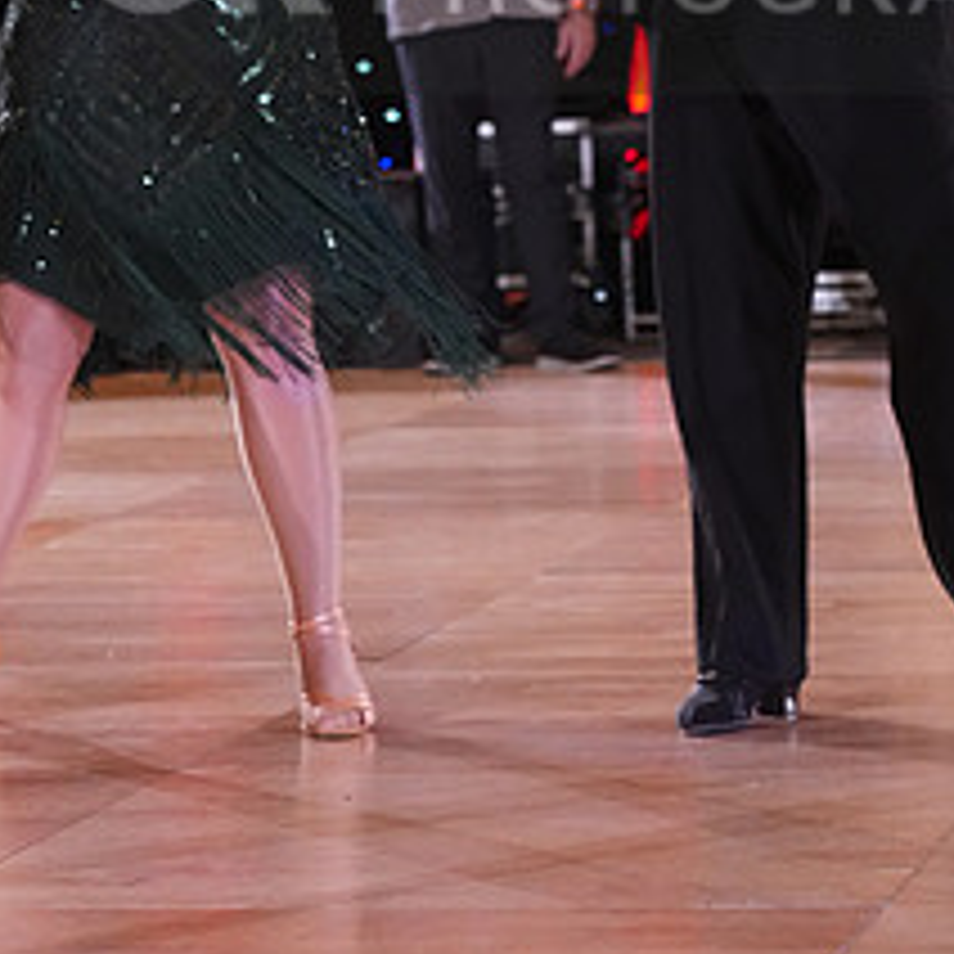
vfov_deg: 10.6
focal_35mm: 163
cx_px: 646
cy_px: -54
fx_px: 5082
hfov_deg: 10.7
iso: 3200
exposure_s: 1/250
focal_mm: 70
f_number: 4.5
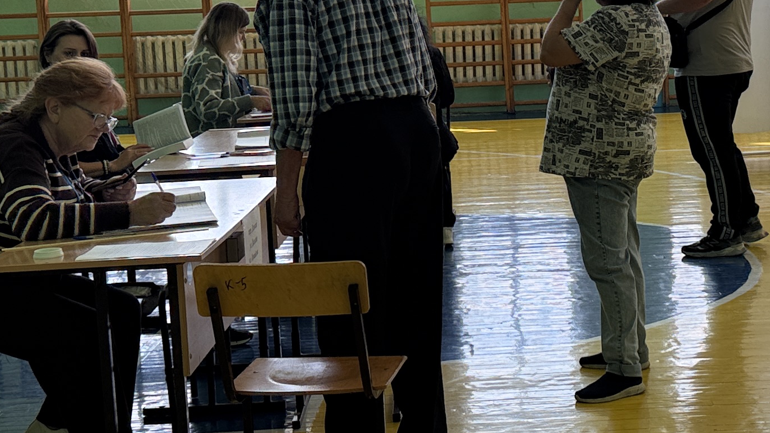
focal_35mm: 77
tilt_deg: -7.1
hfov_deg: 27.1
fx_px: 1572
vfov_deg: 15.6
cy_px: 138
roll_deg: +2.7
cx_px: 598
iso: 100
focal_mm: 6.76
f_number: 1.78
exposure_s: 1/501
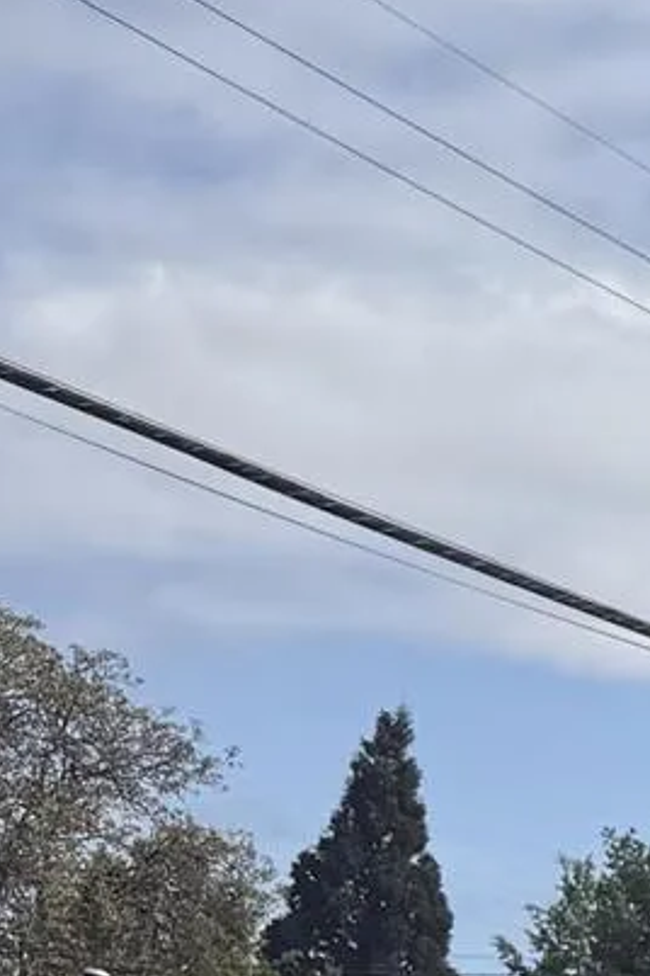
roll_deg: -6.0
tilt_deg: +0.7
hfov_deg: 8.3
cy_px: 1445
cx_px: 1872
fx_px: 3873
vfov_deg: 13.5
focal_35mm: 143
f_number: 1.78
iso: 80
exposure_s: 1/7353
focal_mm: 6.76
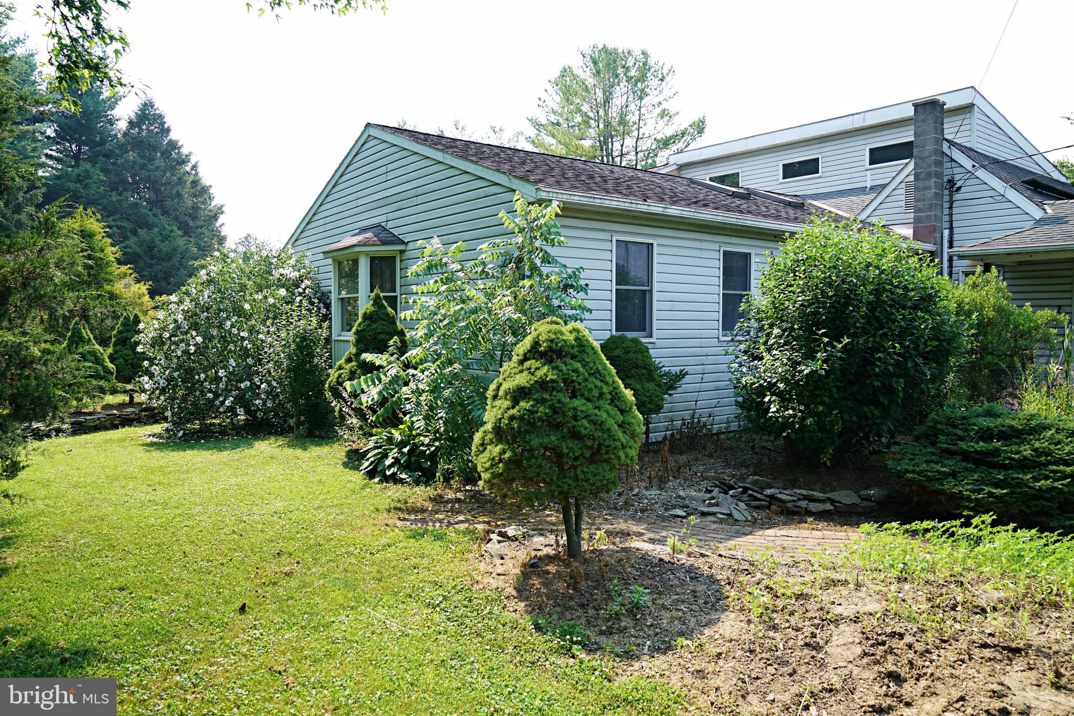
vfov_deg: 53.1
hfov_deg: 73.7
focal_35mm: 24
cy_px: 358
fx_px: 716
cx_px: 537
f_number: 5.6
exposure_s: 1/80
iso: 50
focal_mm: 24
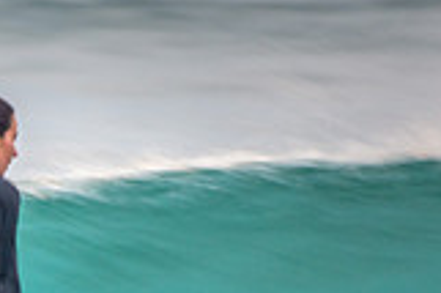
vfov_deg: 0.5
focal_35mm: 2700
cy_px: 409
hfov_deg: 0.8
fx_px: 33041
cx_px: 16
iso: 250
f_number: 5.6
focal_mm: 500
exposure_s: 1/40
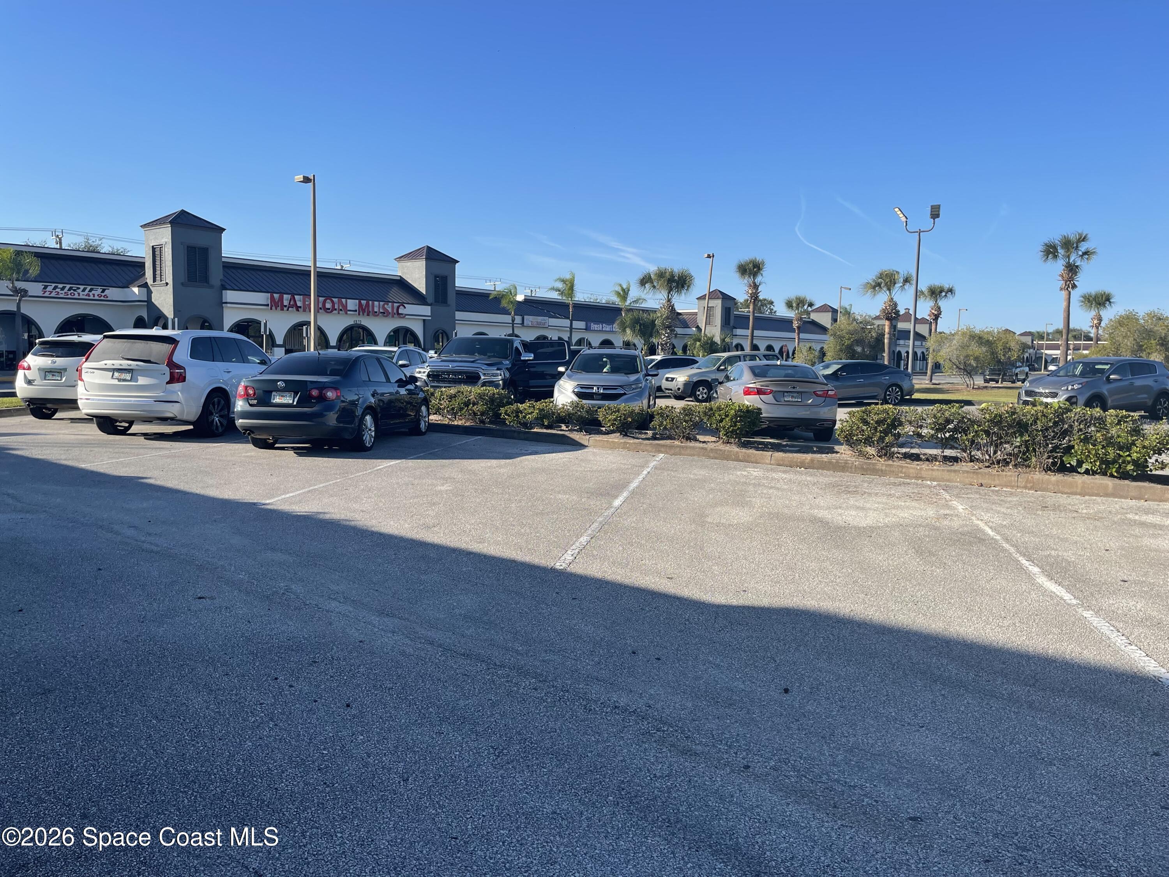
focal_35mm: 25
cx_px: 584
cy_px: 438
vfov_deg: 54.9
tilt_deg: -4.3
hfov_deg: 69.4
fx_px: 844
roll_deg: -2.6
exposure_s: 1/2433
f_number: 1.6
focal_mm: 5.1
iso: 32
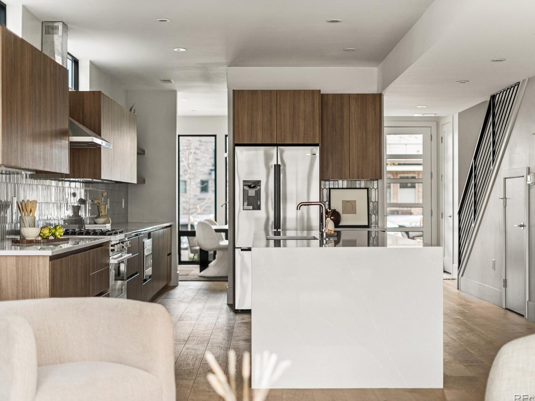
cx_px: 269
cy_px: 203
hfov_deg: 34.9
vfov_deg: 26.6
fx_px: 850
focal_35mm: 55
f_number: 1.8
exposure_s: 1/200
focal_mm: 50
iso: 640
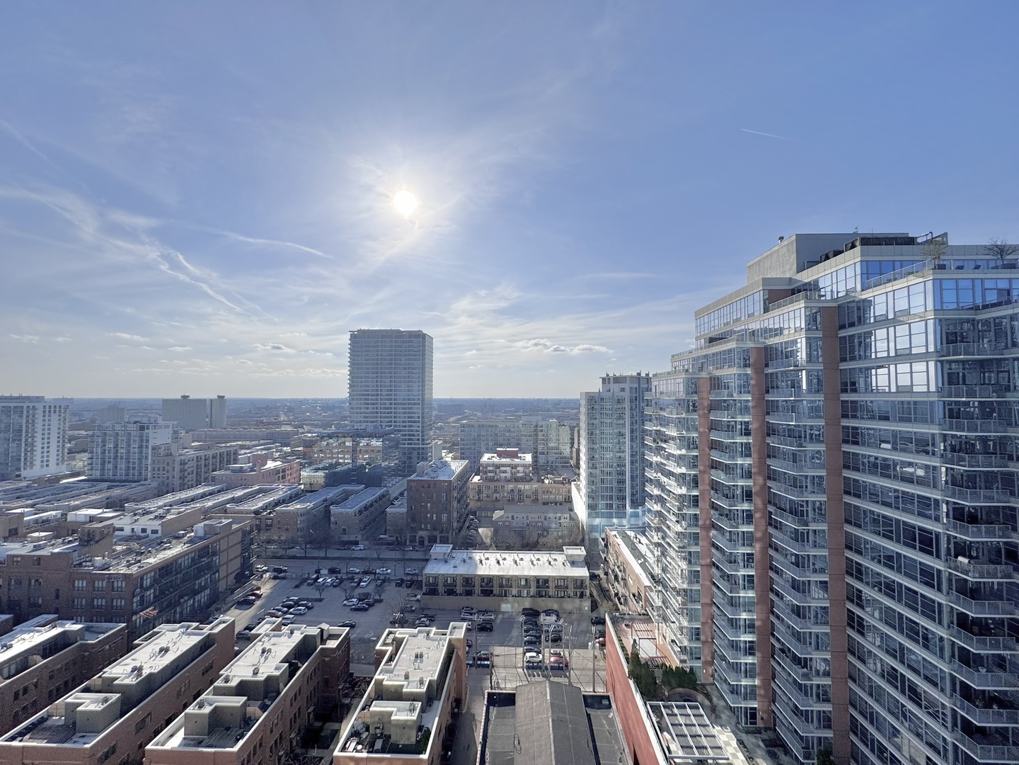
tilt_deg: +1.8
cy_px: 382
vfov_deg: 85.7
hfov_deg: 102.1
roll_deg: -0.1
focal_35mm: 14
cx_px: 510
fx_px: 412
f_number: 2.2
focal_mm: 2.22
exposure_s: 1/5650
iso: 40
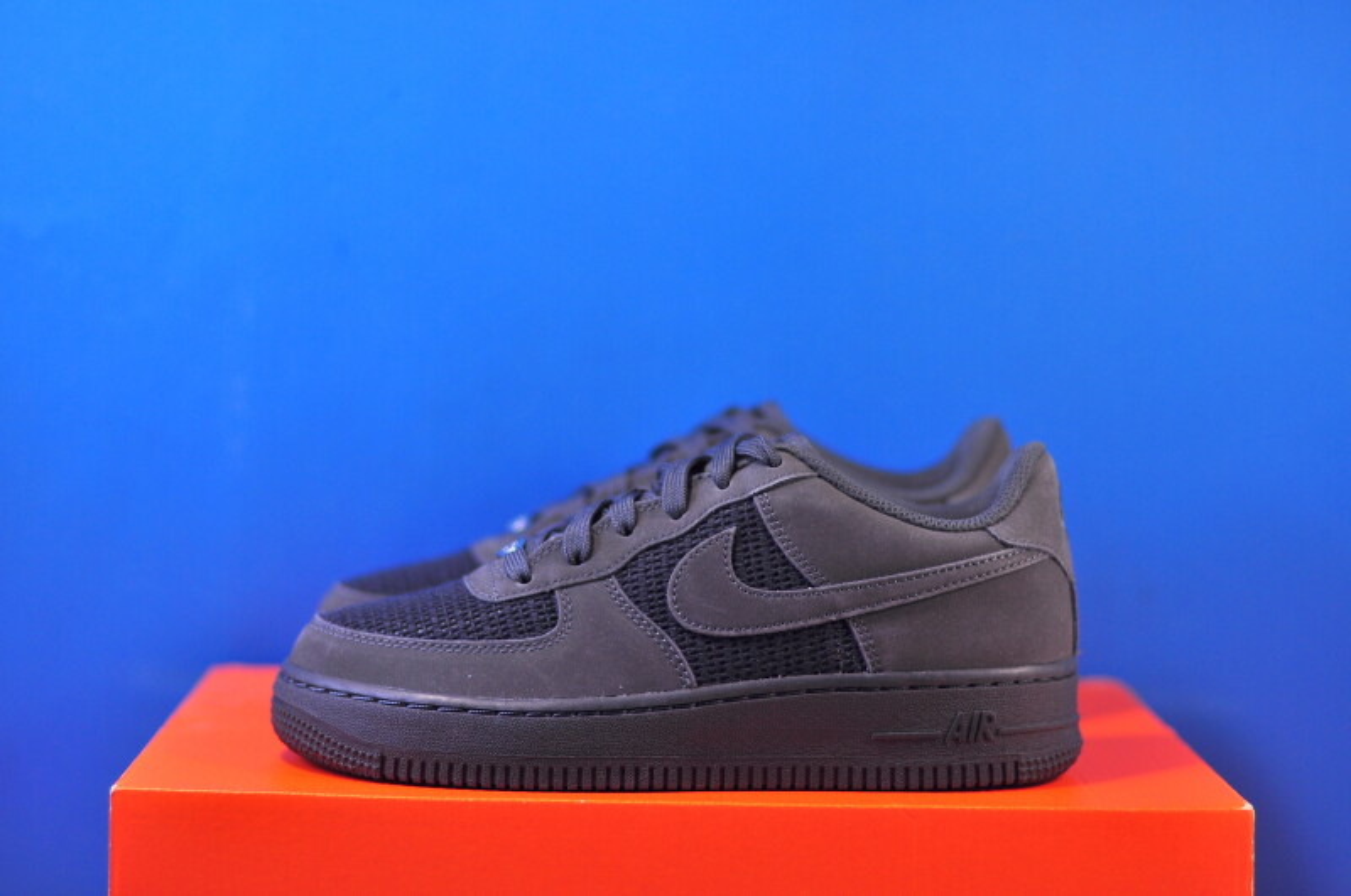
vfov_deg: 18.1
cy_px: 448
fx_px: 2811
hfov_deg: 27.0
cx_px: 676
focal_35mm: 75
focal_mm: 50
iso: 250
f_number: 2
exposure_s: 1/320
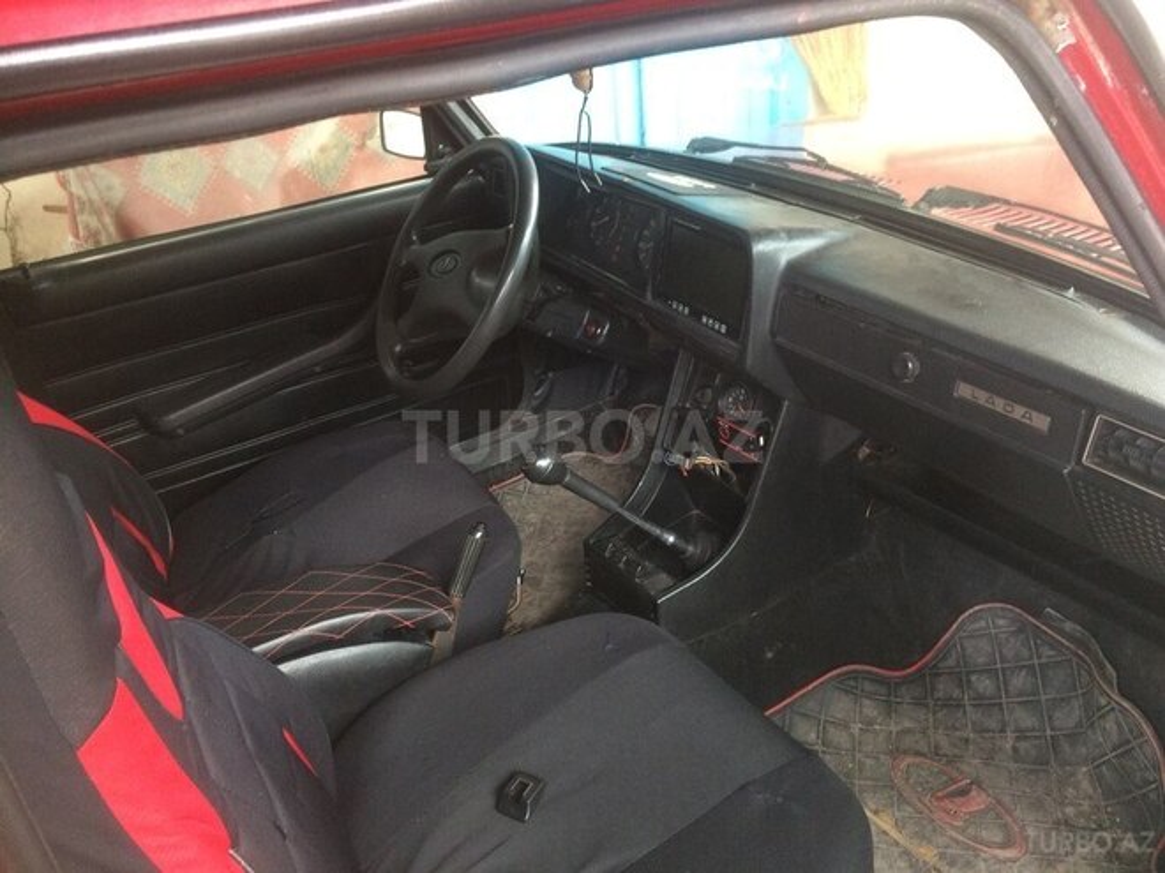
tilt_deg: -29.1
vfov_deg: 48.2
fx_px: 976
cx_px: 582
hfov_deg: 61.7
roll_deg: +1.4
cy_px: 436
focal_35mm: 29
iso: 200
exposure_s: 1/33
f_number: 2.2
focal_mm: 4.15
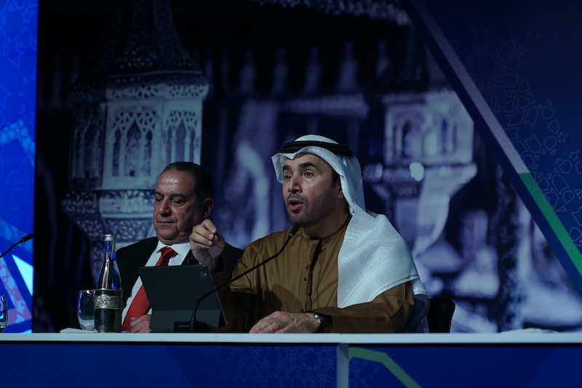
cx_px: 291
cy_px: 194
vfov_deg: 15.2
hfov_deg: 22.6
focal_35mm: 90
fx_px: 1455
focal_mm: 90
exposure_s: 1/160
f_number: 4
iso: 640
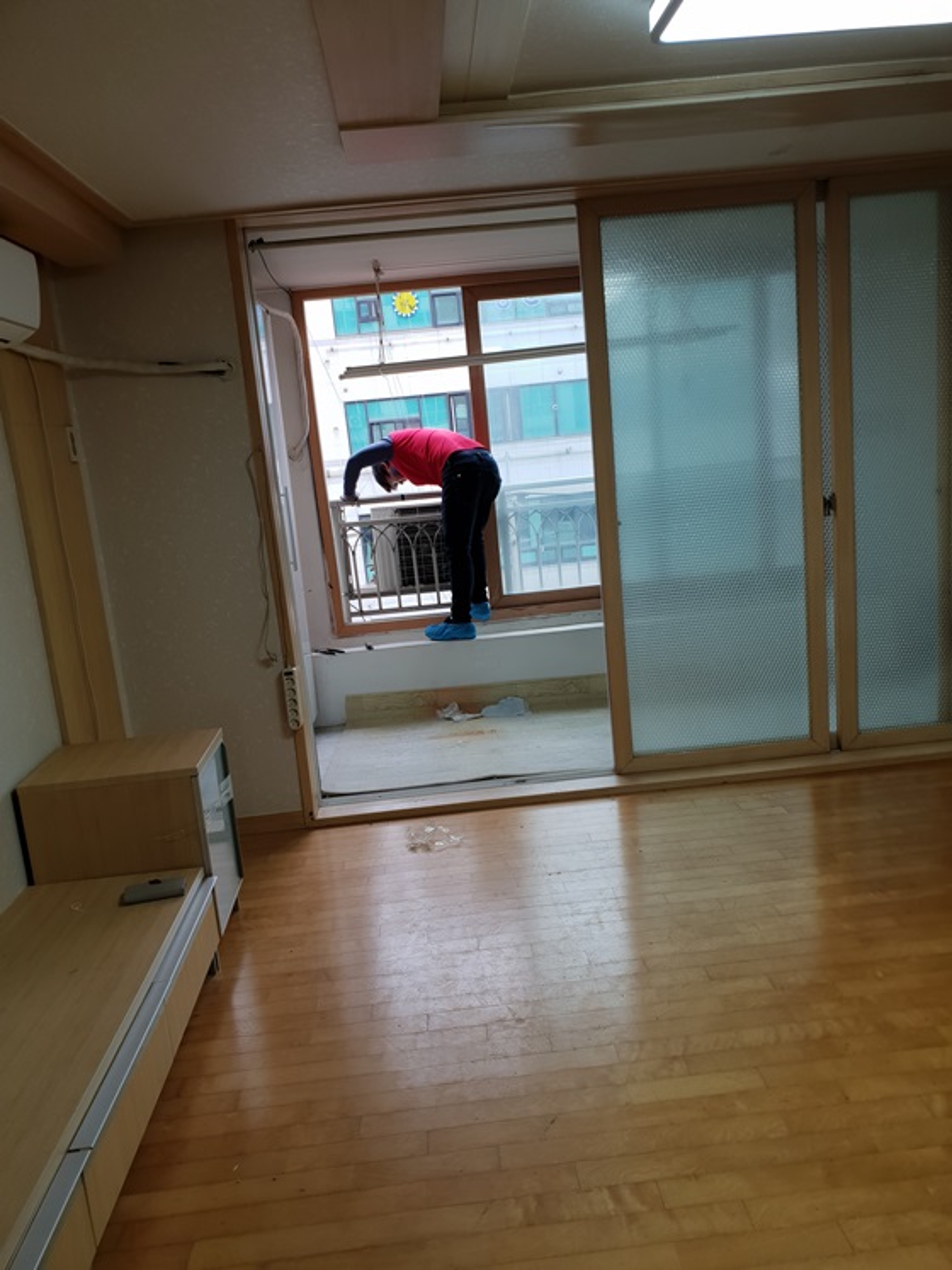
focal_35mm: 26
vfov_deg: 67.3
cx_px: 476
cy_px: 635
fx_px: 954
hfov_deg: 53.1
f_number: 2.4
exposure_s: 1/60
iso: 64
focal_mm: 4.3
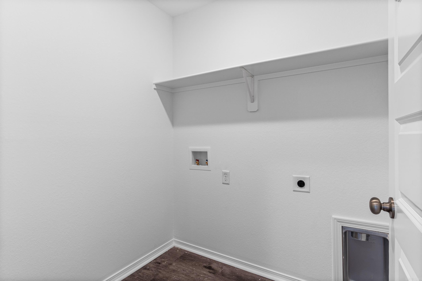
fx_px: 211
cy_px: 140
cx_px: 211
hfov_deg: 90.0
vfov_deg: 67.4
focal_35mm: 18
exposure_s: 1/2.5
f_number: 9
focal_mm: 12
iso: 250
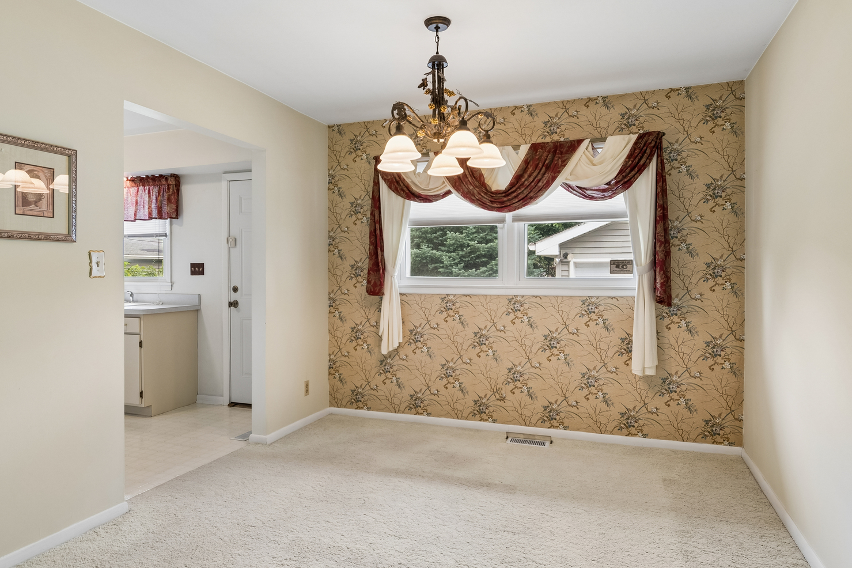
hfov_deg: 76.1
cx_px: 419
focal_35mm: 23
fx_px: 544
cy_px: 289
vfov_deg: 55.1
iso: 250
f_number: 8
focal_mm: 14
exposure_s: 1/8
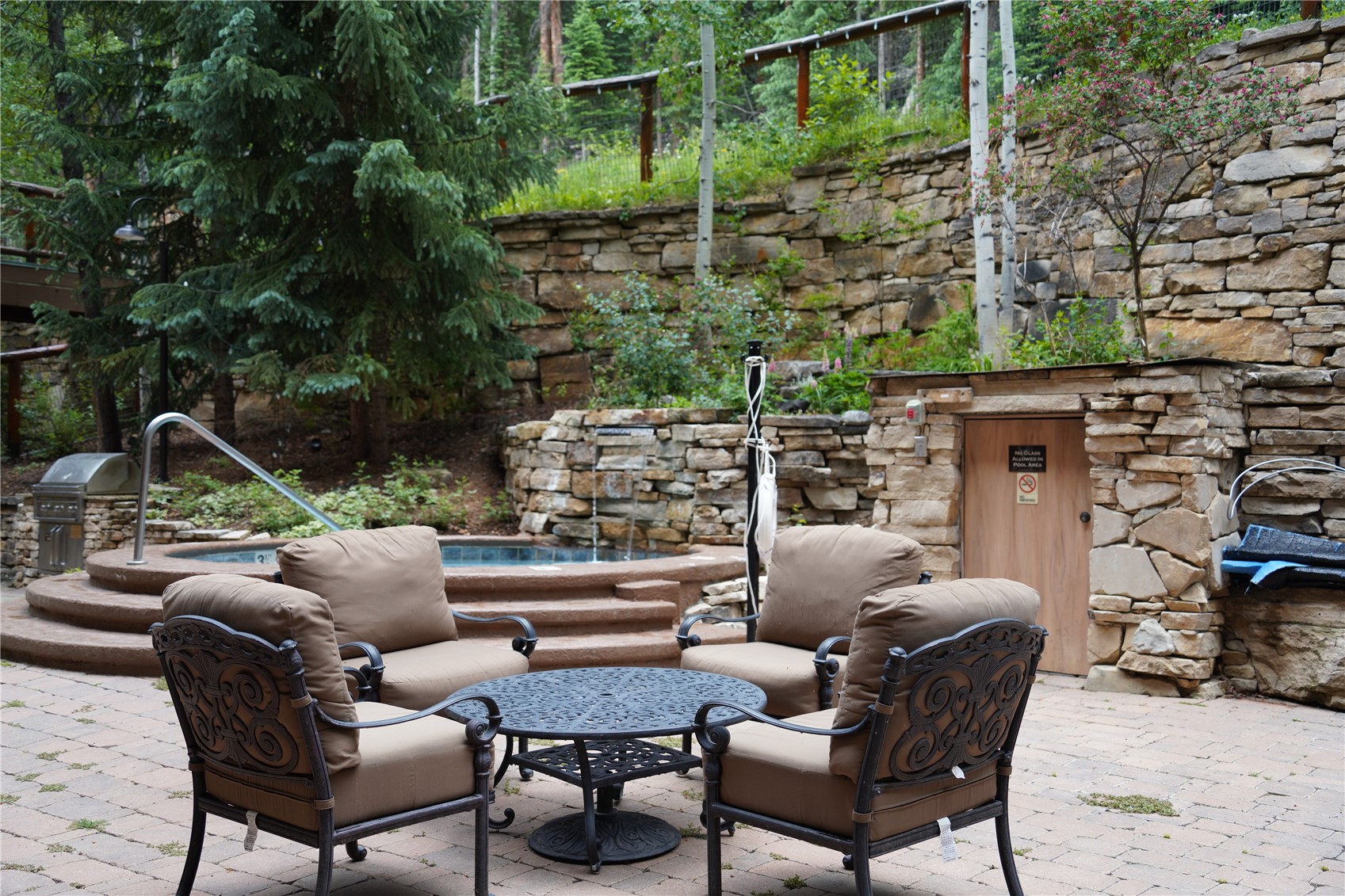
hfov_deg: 50.7
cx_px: 672
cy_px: 448
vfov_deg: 35.0
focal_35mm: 38
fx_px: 1419
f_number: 4
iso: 250
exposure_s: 1/200
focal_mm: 38
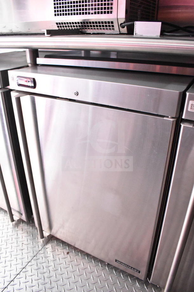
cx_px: 97
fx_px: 218
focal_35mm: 27
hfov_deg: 47.9
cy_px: 146
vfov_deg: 67.4
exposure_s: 1/80
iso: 6400
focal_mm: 18
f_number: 4.5
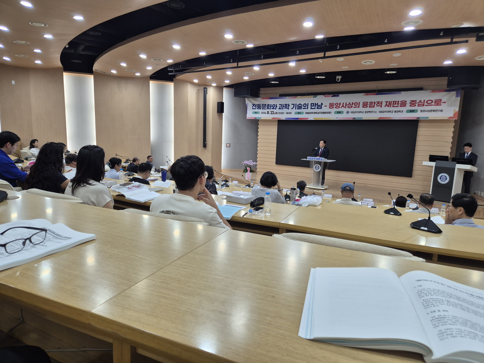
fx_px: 322
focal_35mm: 23
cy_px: 182
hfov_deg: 73.9
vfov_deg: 58.9
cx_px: 242
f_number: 1.8
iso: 160
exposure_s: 1/120
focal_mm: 5.4
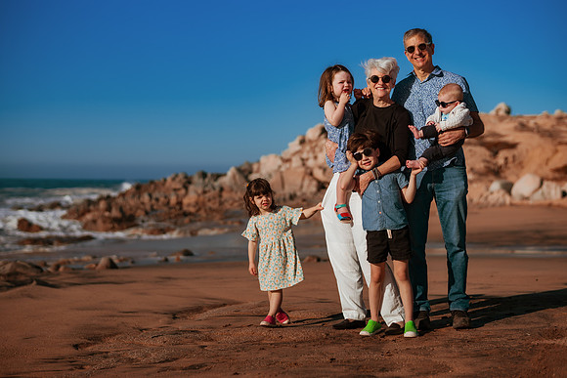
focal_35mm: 58
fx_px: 914
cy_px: 189
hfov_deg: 34.5
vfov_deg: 23.4
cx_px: 284
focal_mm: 58
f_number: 2.5
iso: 50
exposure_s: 1/8000
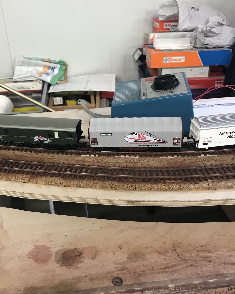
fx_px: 304
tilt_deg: -29.9
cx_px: 97
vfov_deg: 51.5
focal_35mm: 35
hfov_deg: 42.1
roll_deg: +2.4
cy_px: 140
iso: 64
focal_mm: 3.99
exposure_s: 1/17
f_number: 1.8
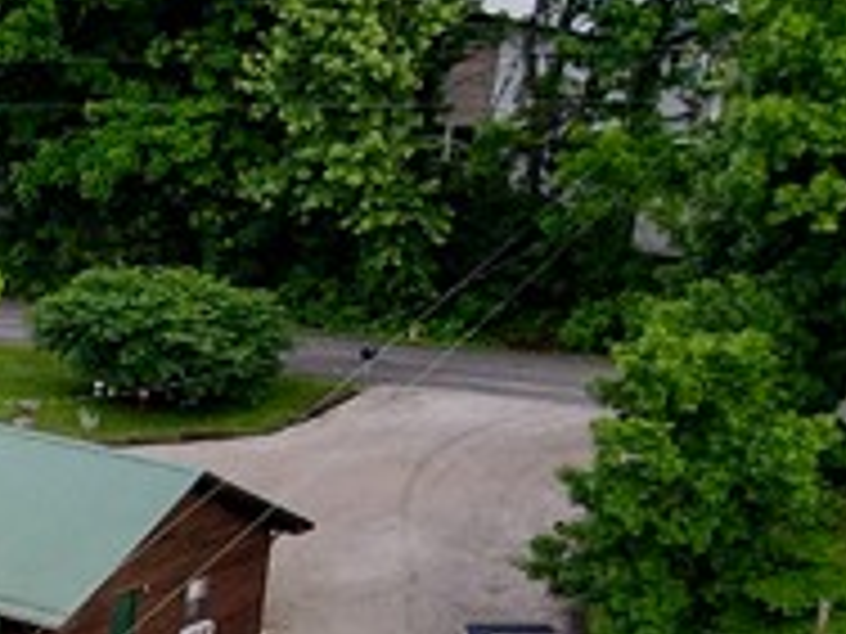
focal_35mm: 131
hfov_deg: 13.5
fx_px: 3202
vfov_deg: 11.0
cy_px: 823
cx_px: -684
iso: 100
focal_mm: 4.5
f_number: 2.8
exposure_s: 1/125
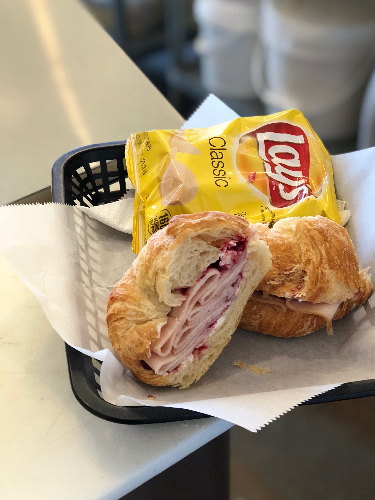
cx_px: 210
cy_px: 223
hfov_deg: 22.9
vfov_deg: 30.2
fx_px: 924
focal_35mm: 64
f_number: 2.8
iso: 200
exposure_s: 1/60
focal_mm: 6.6
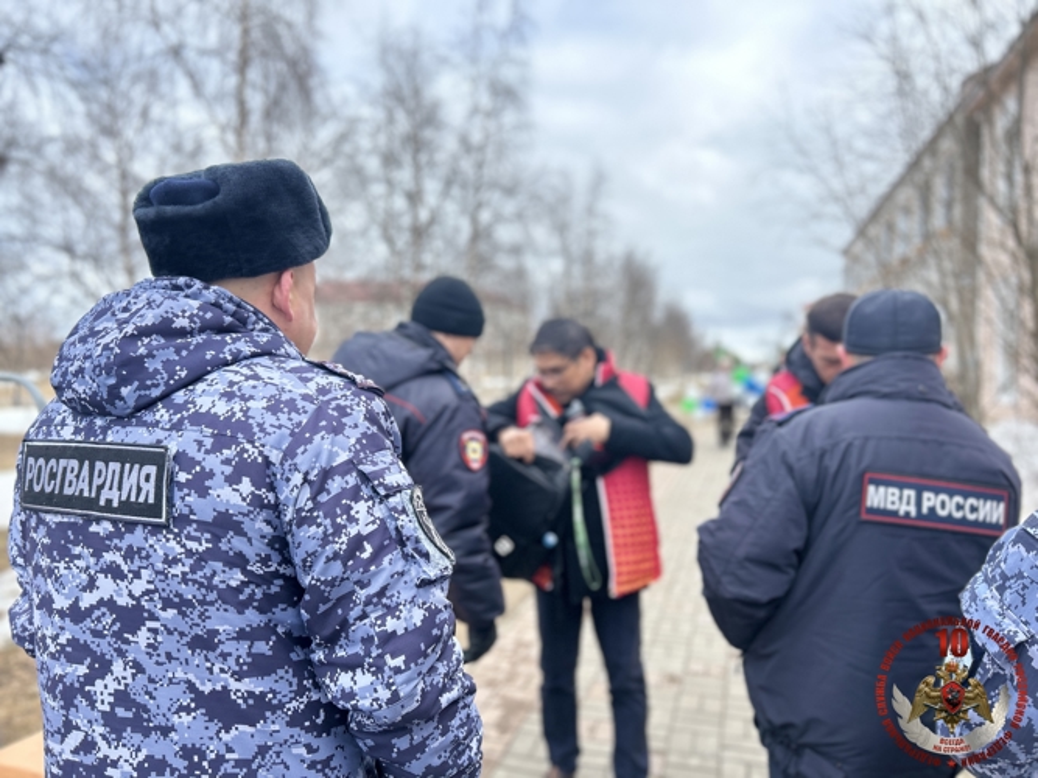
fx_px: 779
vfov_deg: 53.0
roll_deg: -0.1
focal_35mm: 26
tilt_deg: -3.0
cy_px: 389
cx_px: 519
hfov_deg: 67.3
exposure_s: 1/1112
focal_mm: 5.7
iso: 50
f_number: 1.5
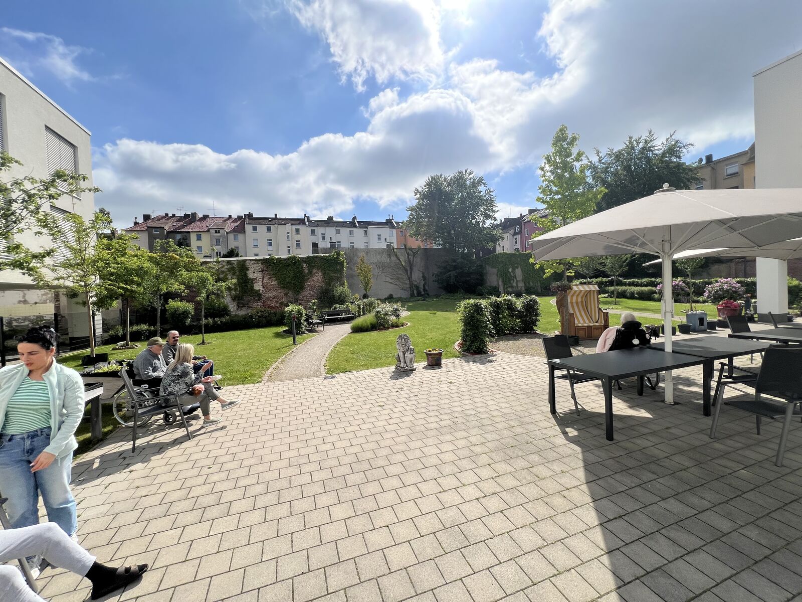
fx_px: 301
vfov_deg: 89.9
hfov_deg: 106.2
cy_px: 301
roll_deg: +2.3
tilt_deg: -2.9
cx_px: 401
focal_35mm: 13
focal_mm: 1.57
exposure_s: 1/2320
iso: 32
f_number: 1.8
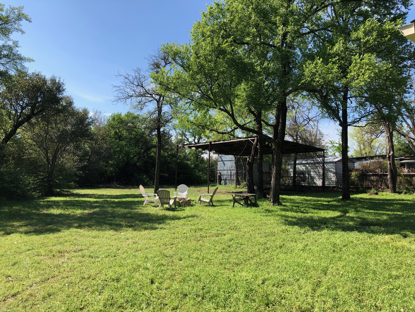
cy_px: 156
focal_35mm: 28
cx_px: 208
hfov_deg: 63.4
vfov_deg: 49.7
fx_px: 336
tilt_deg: +2.8
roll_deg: -1.9
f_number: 1.8
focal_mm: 4
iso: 20
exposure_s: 1/1230
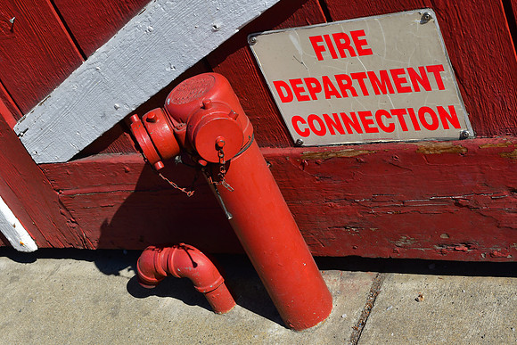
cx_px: 258
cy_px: 172
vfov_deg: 23.8
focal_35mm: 57
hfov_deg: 35.0
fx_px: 819
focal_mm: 38
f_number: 11
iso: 200
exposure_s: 1/250
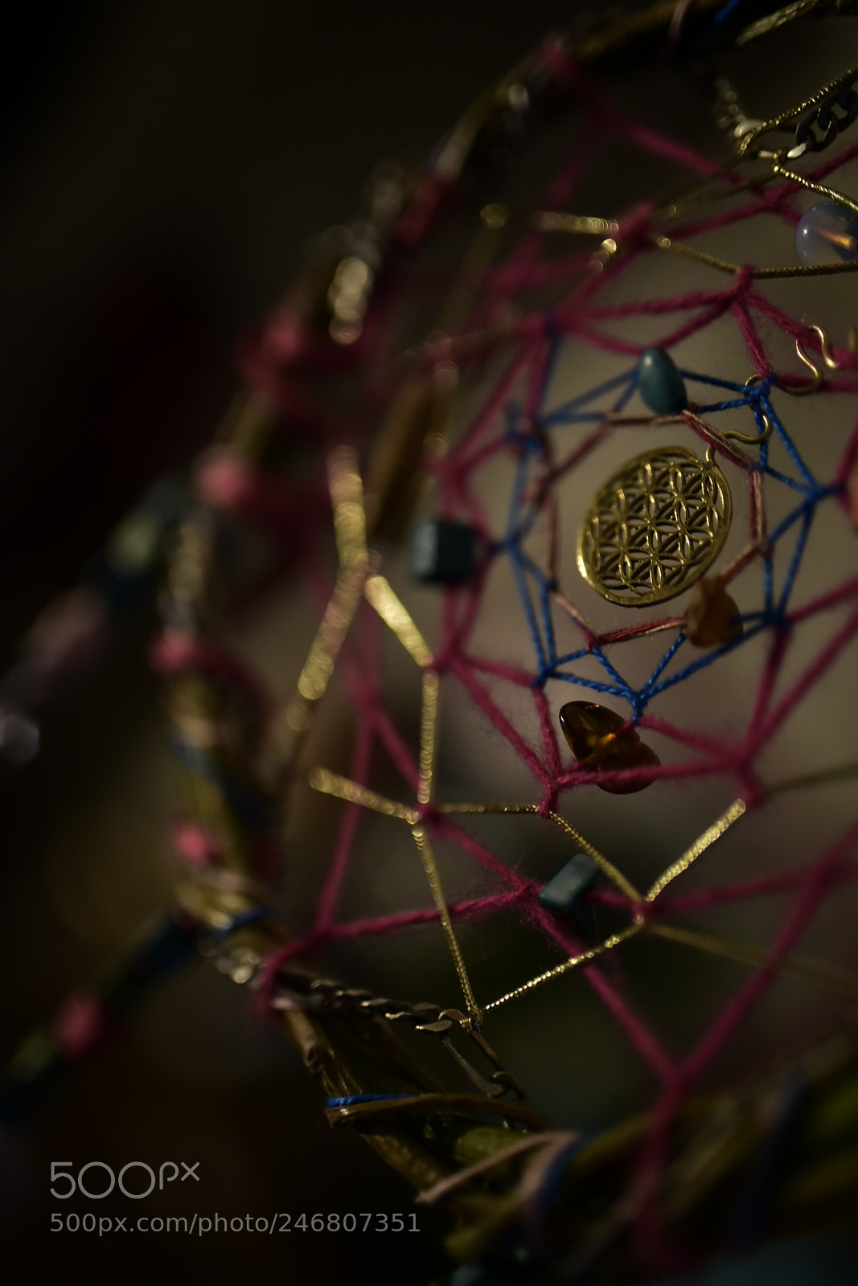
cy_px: 643
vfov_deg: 54.4
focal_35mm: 35
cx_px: 429
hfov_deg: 37.9
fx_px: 1251
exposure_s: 1/125
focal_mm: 35
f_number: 1.4
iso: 1250
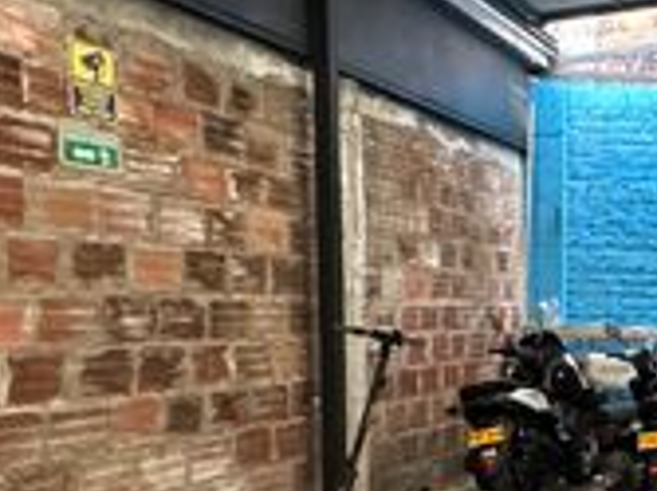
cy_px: 405
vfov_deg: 25.5
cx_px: 926
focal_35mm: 56
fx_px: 1062
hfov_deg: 26.9
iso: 320
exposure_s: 1/99
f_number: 2.2
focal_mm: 2.22
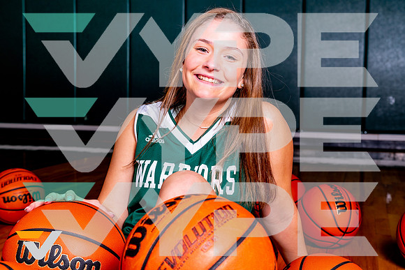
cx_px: 202
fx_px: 619
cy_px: 135
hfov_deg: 36.2
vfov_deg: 24.6
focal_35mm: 55
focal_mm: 55
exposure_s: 1/100
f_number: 8
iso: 200
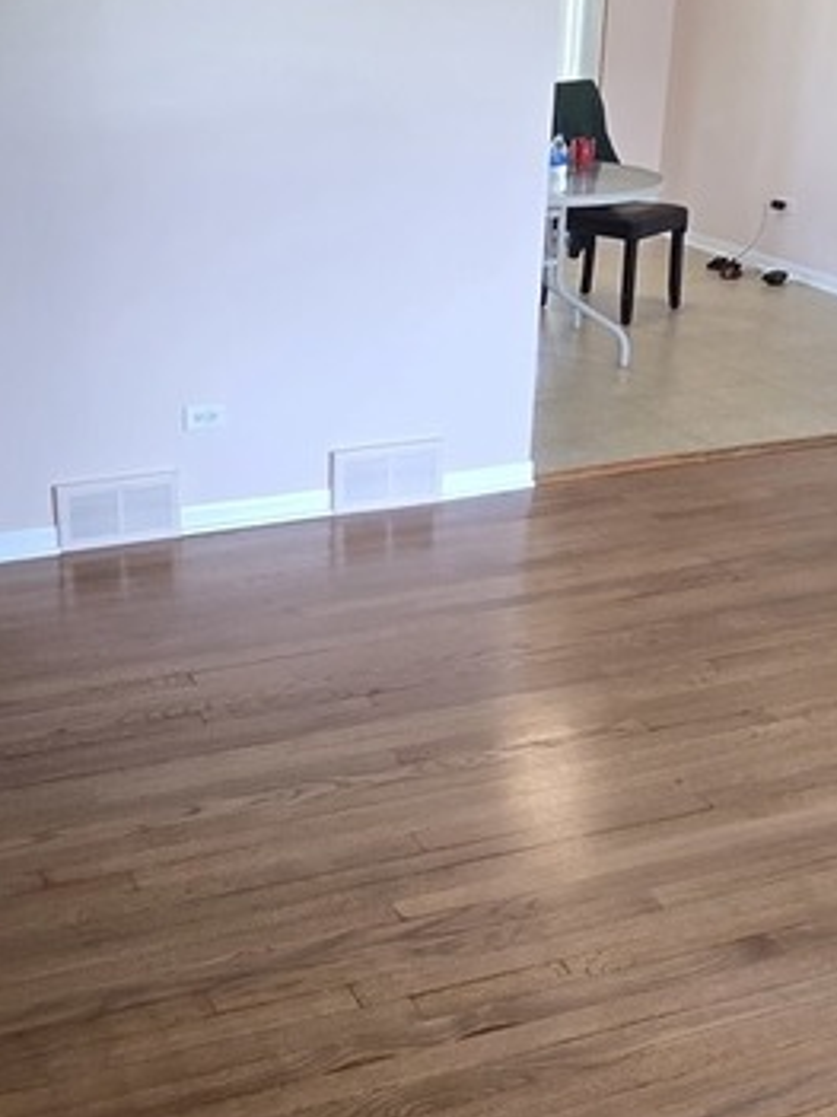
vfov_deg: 46.7
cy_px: 477
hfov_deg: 35.2
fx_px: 1290
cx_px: 216
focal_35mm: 40
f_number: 2.2
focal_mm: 2.2
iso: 125
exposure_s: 1/60
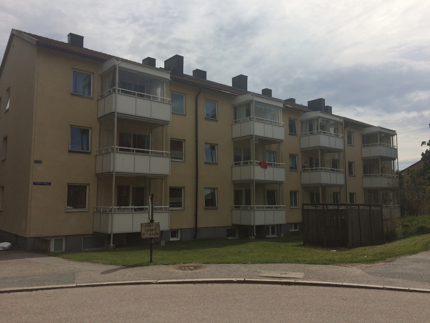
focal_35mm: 29
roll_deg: -0.3
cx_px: 215
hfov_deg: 61.7
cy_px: 162
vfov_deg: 48.2
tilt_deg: +3.6
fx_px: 360
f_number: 2.2
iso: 32
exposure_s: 1/5128
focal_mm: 4.15
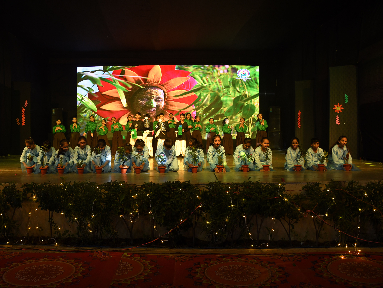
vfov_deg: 46.8
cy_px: 141
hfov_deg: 59.7
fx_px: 332
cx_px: 165
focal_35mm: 30
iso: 1000
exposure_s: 1/125
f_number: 5.6
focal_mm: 18
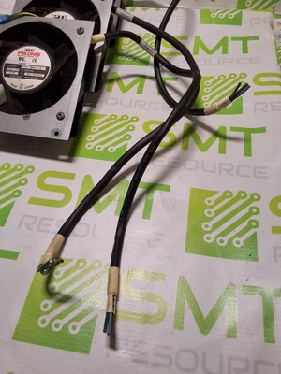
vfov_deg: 63.4
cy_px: 187
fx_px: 303
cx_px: 140
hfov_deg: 49.7
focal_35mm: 28
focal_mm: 2.91
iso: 32
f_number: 1.9
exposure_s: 1/156
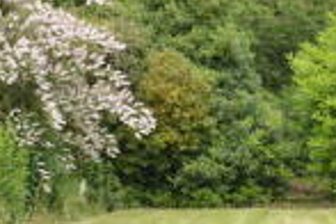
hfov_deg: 14.5
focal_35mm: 134
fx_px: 1251
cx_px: 474
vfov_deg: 10.1
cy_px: 275
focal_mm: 20
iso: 100
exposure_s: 1/200
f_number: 3.5
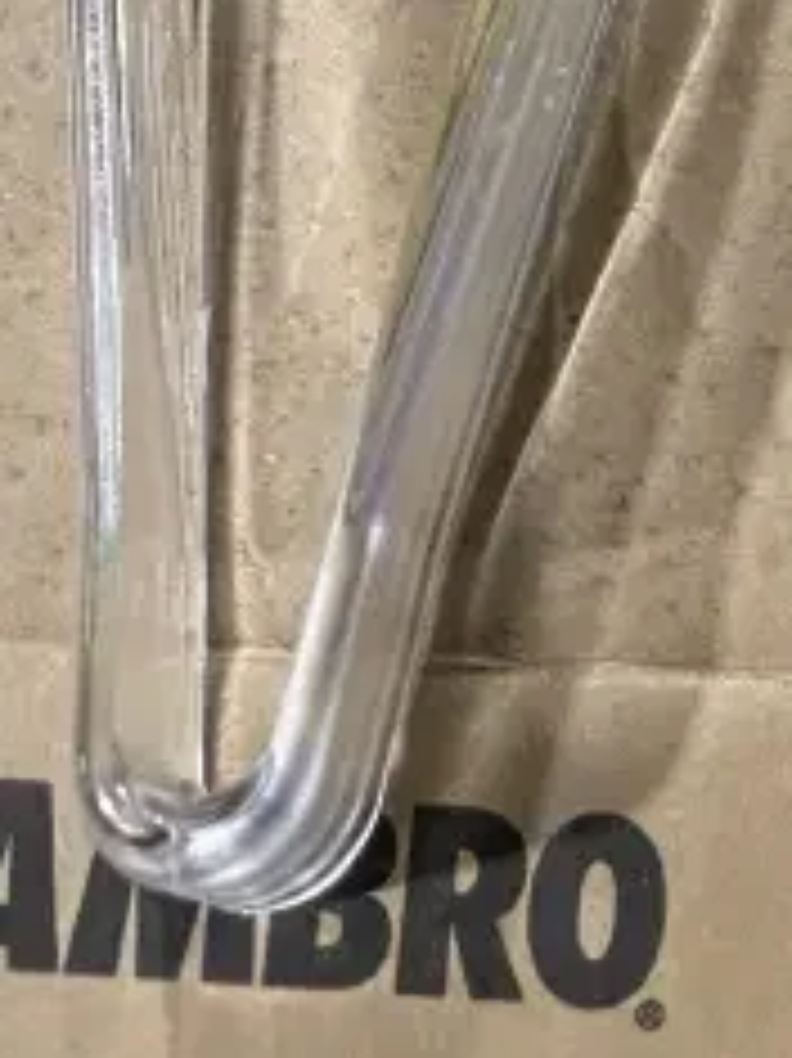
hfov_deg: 16.0
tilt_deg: -55.4
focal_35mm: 90
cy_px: -705
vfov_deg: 18.3
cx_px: 814
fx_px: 2748
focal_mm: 4.2
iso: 125
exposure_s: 1/60
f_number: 1.6
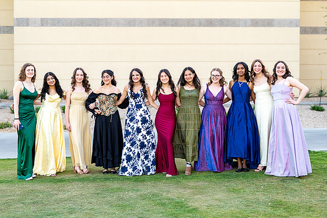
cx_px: 157
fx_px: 490
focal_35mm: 54
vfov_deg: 25.0
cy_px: 105
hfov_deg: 36.9
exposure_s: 1/320
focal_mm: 50
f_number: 2
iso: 100
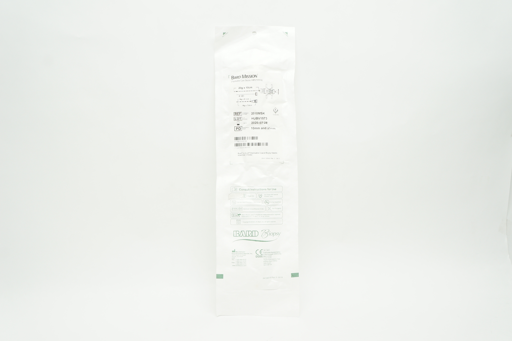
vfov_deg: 41.6
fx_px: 448
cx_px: 256
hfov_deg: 59.5
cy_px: 170
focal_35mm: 32
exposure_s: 1/40
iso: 400
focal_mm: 21
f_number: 7.1
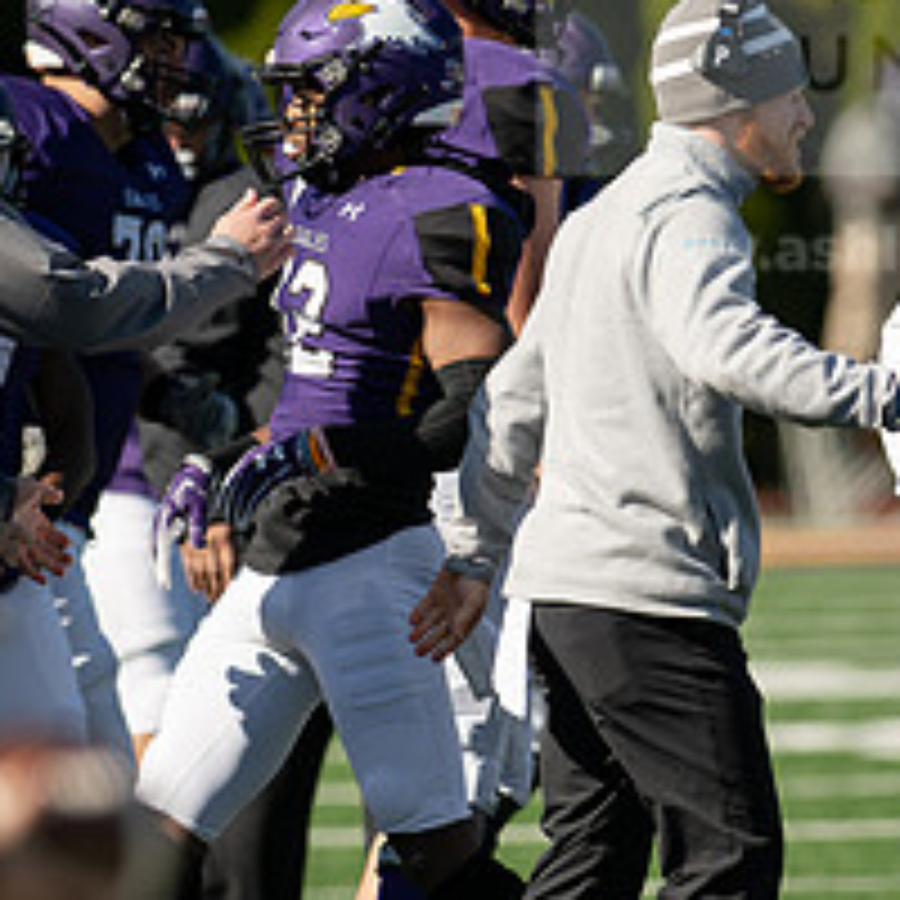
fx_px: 21738
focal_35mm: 739
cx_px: 400
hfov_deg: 2.4
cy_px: 344
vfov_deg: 2.4
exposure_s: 1/2000
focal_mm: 300
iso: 125
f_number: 3.5
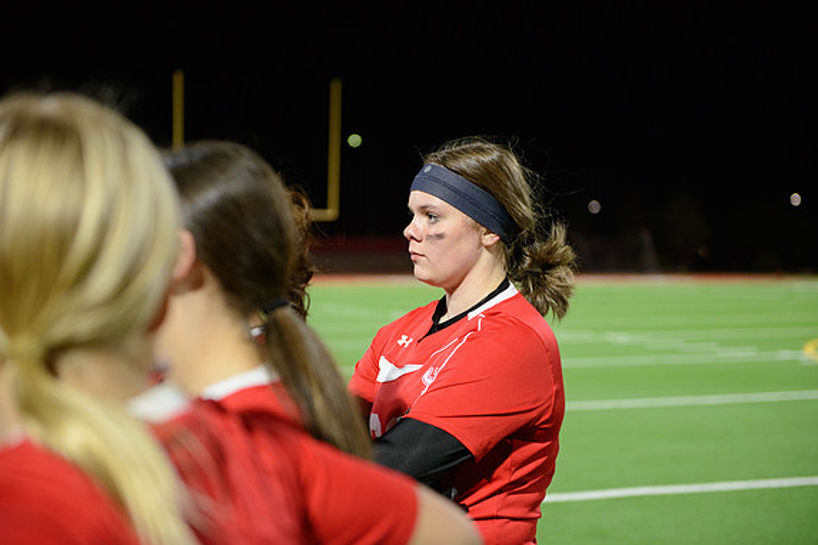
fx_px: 1613
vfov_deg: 19.2
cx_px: 410
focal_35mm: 71
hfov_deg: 28.5
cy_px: 275
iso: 3200
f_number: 2.8
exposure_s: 1/320
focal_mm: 70
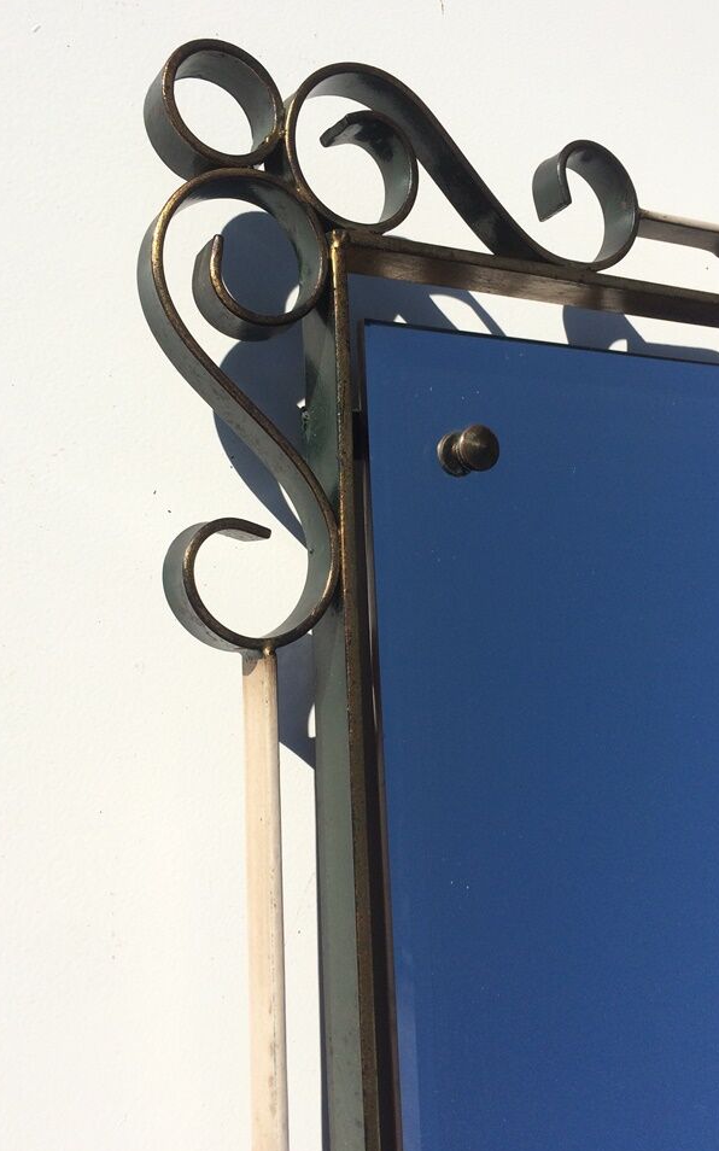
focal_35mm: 33
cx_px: 374
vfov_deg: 58.1
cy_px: 550
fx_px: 1035
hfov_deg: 38.3
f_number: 2.2
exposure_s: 1/3165
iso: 32
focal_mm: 4.15
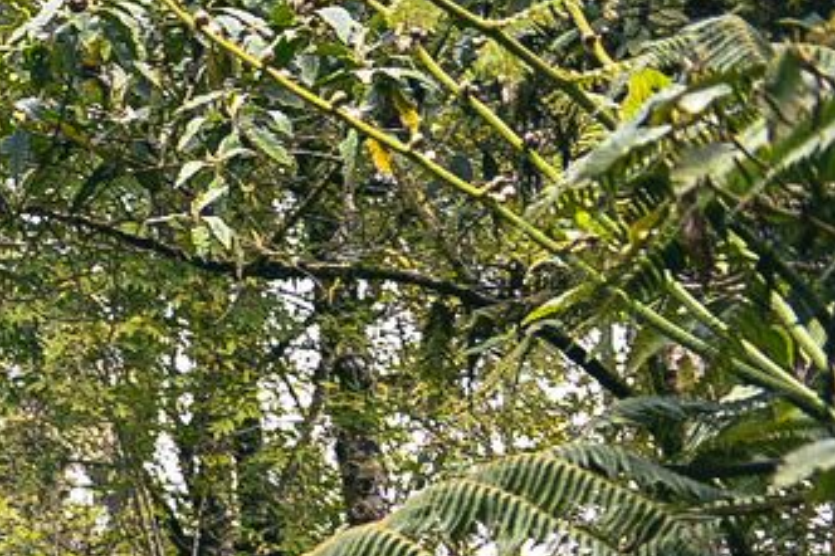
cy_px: 1053
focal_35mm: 193
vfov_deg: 6.9
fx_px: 4474
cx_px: -709
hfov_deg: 10.0
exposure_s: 1/80
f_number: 2.8
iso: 1250
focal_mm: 50
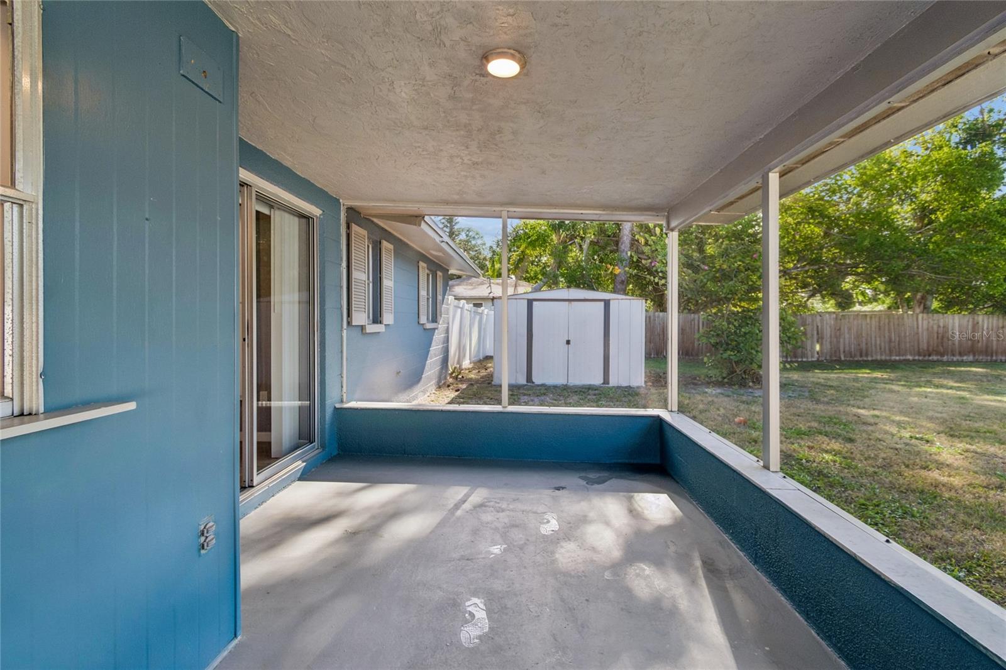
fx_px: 419
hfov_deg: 100.4
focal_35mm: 15
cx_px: 503
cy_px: 335
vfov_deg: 77.3
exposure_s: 1/50
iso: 100
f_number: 7.1
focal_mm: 10
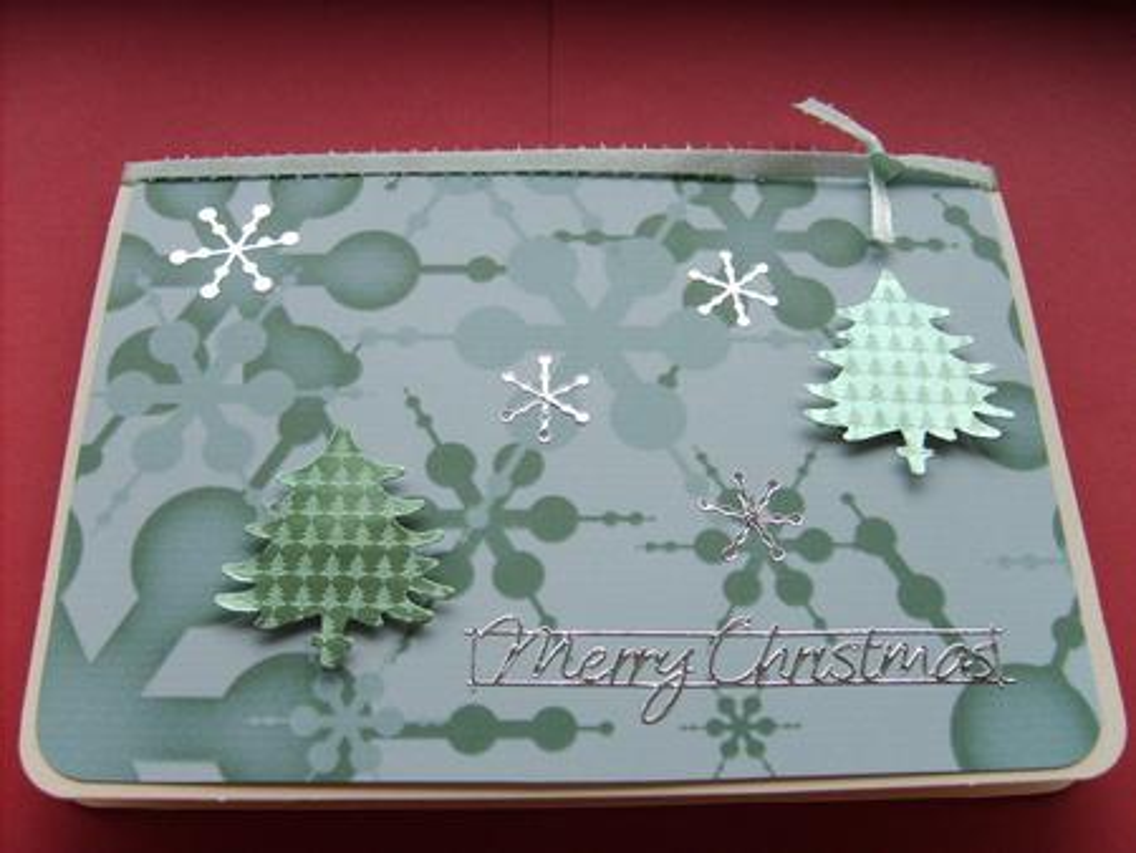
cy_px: 426
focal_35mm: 35
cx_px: 568
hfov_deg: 52.6
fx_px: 1149
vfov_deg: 40.7
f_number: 2.8
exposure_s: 1/30
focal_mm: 5.8
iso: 63
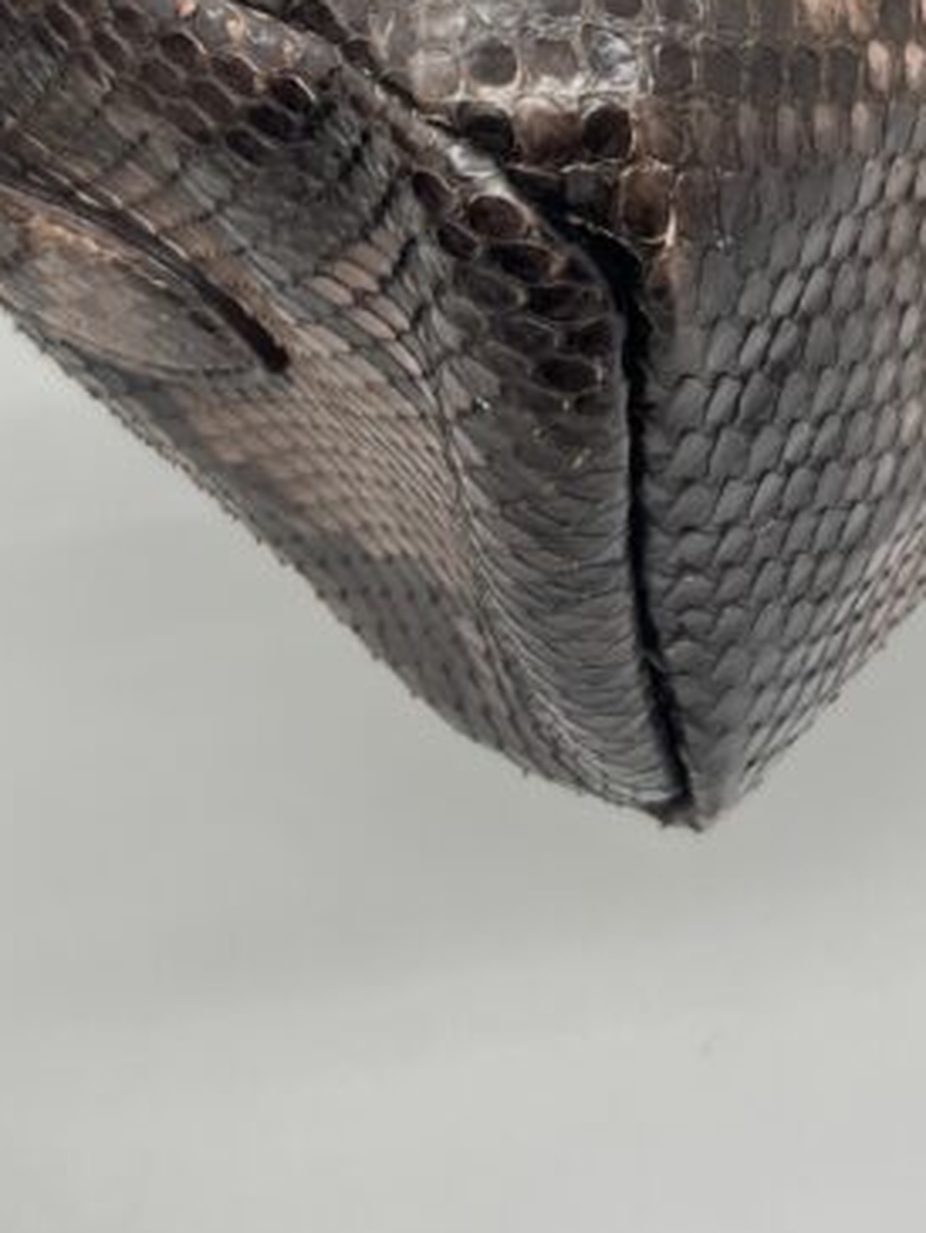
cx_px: 635
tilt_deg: -44.0
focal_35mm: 73
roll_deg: +6.2
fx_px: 2602
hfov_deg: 20.1
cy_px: 14
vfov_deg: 25.4
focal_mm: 5.7
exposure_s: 1/100
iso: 50
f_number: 1.5
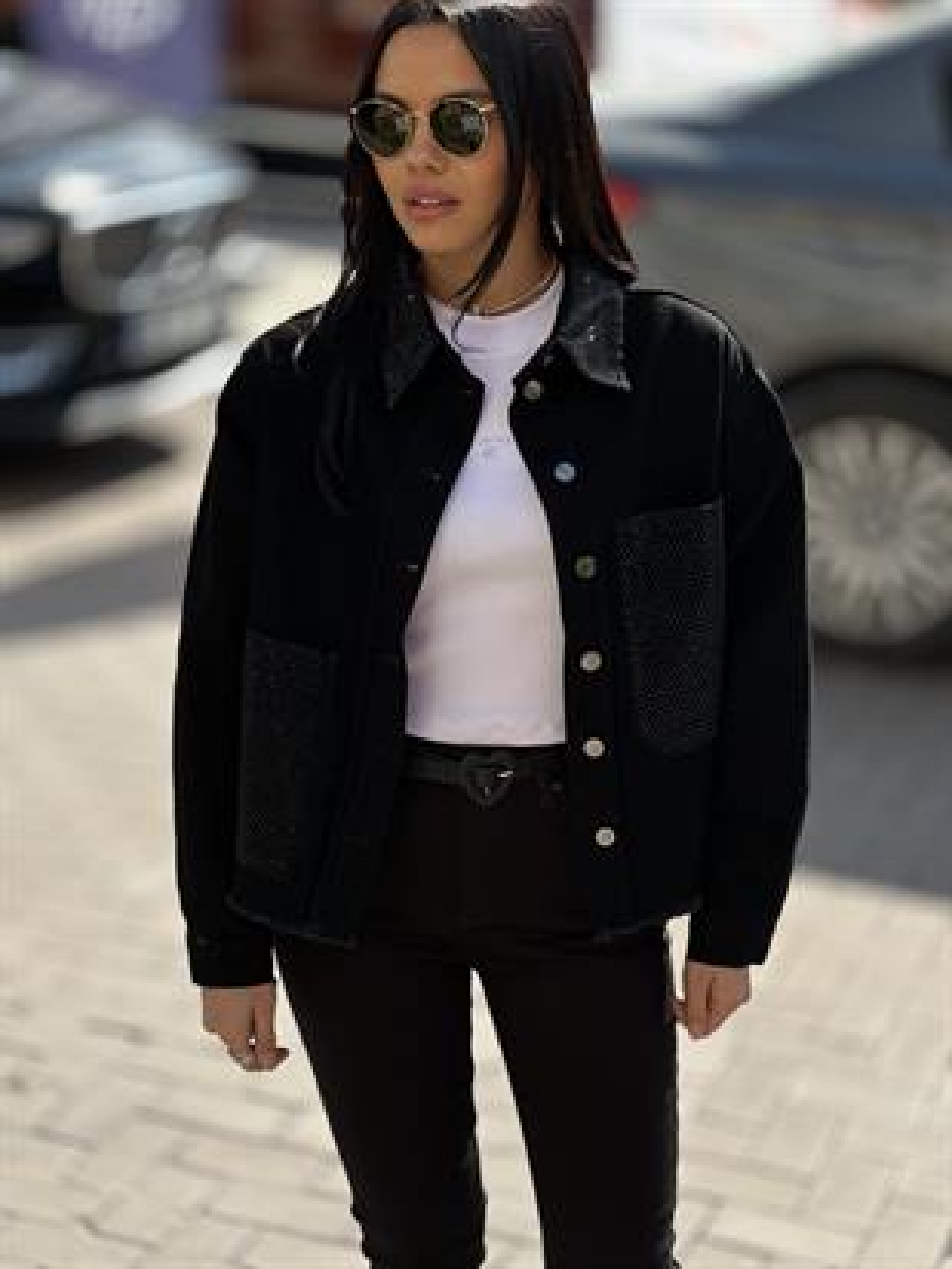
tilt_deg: -15.4
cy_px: 634
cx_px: 476
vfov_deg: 25.3
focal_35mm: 77
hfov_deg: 19.1
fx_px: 2822
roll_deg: +1.2
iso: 32
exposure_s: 1/276
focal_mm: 9
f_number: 2.8
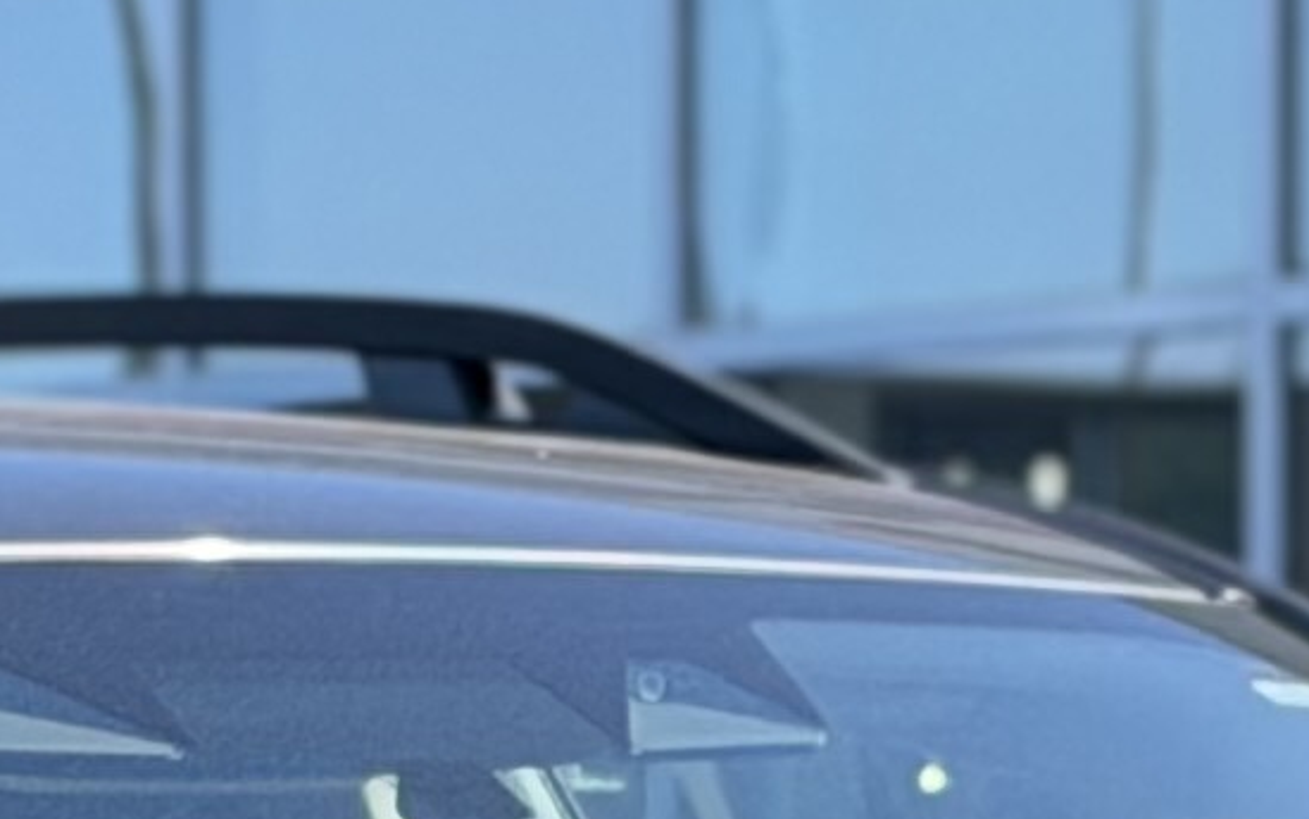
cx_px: 552
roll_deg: -0.6
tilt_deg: -5.8
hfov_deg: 5.6
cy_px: 2283
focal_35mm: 373
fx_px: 13309
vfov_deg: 3.5
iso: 100
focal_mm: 6.76
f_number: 1.78
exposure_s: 1/1575
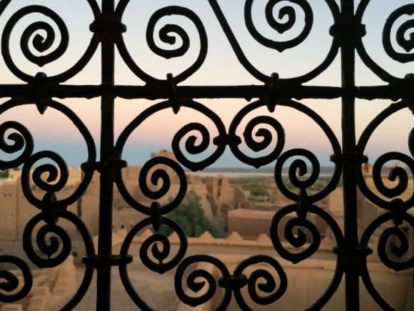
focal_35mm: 30
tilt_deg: +1.6
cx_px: 208
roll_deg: +0.3
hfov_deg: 60.0
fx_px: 359
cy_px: 156
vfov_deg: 46.8
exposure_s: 1/33
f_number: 2.2
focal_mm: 4.15
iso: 64
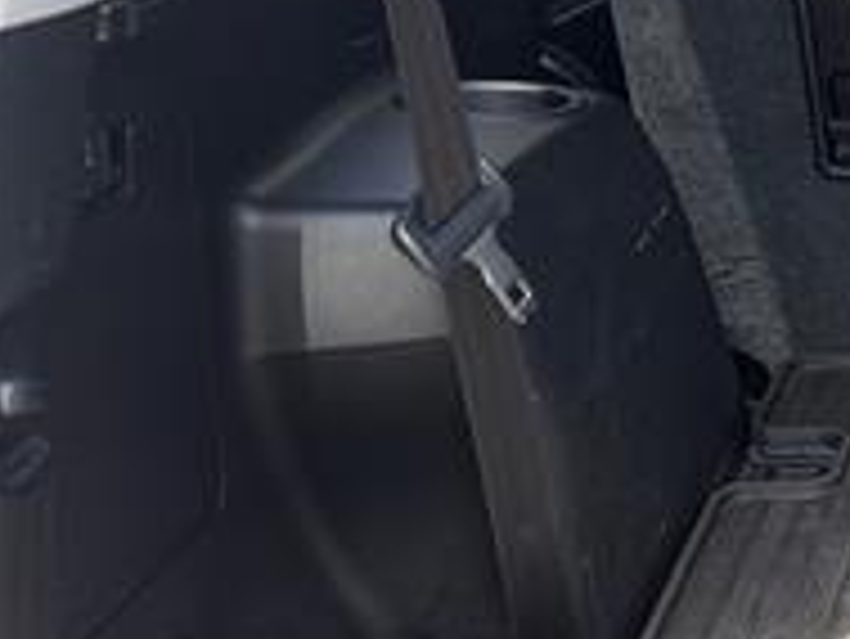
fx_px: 2162
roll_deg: +0.9
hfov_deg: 19.0
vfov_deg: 16.8
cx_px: 1345
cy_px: 220
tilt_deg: -16.9
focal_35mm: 88
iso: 64
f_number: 1.6
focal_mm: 5.96
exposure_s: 1/357
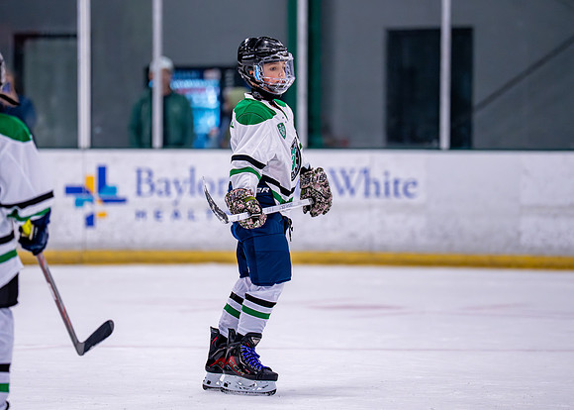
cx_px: 272
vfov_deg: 6.6
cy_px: 184
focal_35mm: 217
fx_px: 3538
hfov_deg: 9.3
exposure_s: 1/1250
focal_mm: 182
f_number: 2.8
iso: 2500
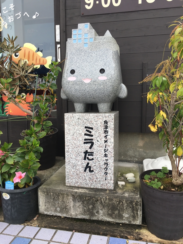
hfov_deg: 48.2
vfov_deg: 61.7
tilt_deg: -6.2
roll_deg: -0.6
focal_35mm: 29
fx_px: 204
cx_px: 92
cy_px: 122
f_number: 2.2
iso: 25
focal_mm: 4.15
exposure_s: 1/304
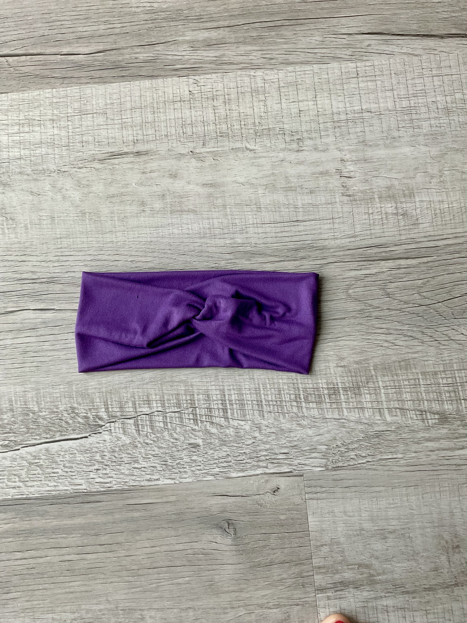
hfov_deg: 48.2
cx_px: 234
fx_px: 522
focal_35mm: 29
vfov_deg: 61.7
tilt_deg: -81.4
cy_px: 312
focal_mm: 3
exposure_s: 1/100
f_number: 1.8
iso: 50
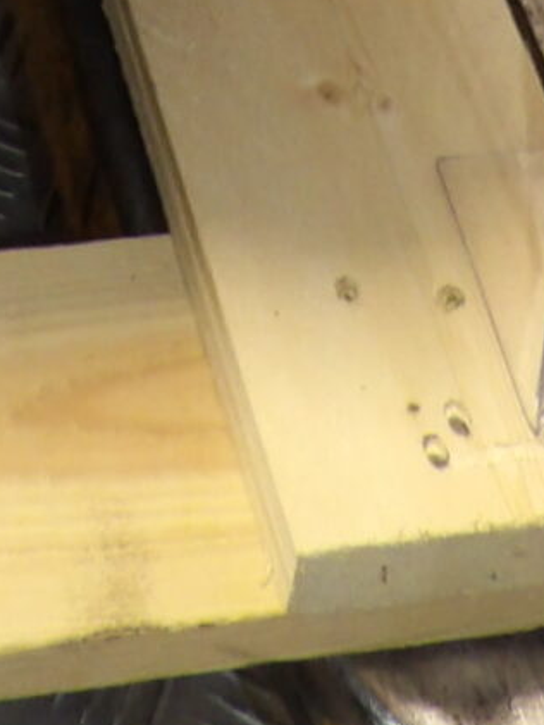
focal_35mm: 146
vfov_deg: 10.2
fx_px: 3058
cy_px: -1385
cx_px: -201
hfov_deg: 9.9
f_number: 3.2
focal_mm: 4.3
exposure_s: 1/33
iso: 200
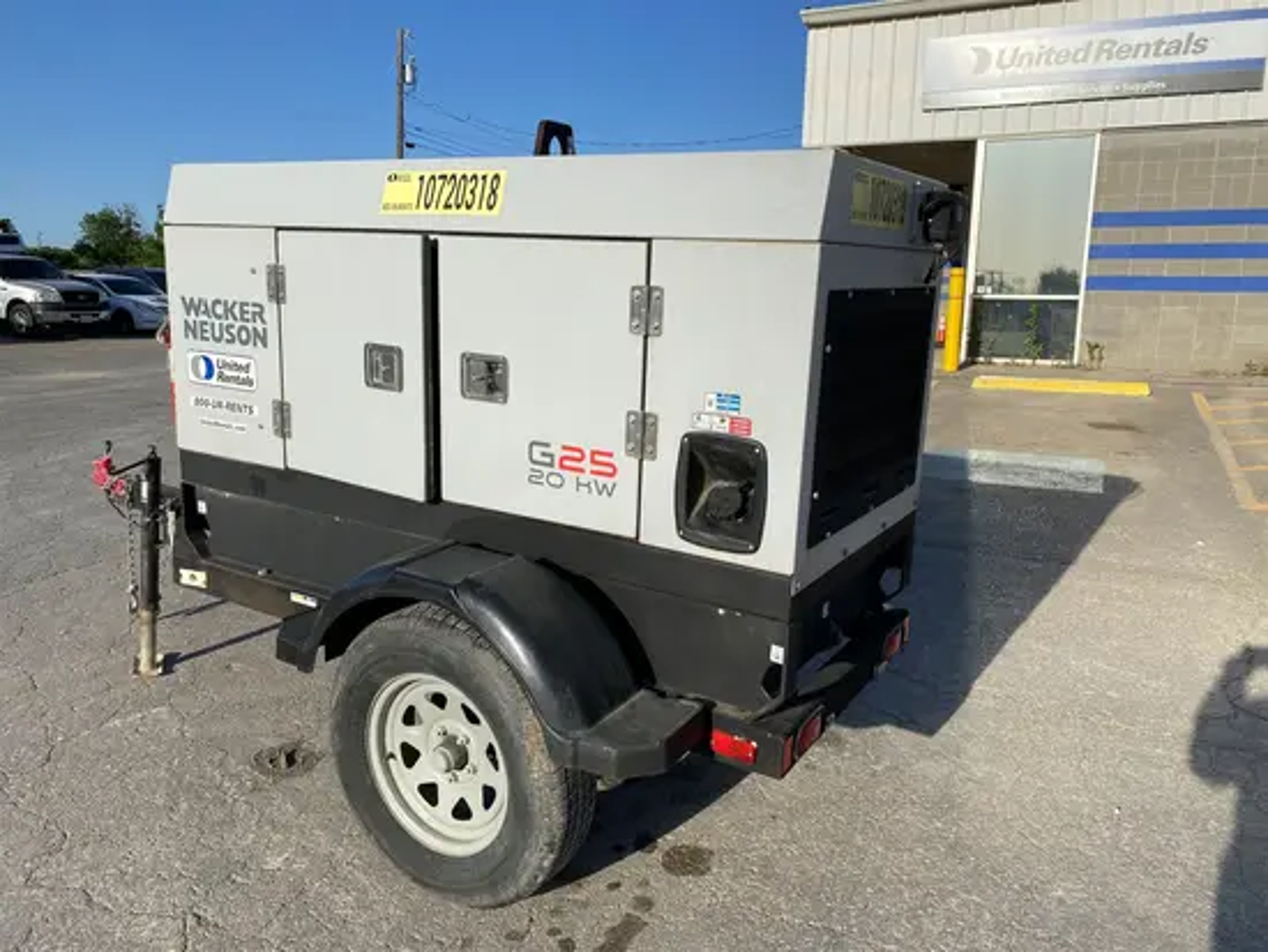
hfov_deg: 67.3
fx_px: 953
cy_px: 476
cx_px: 634
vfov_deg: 53.1
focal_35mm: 26
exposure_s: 1/4444
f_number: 1.8
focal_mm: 4.25
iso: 32
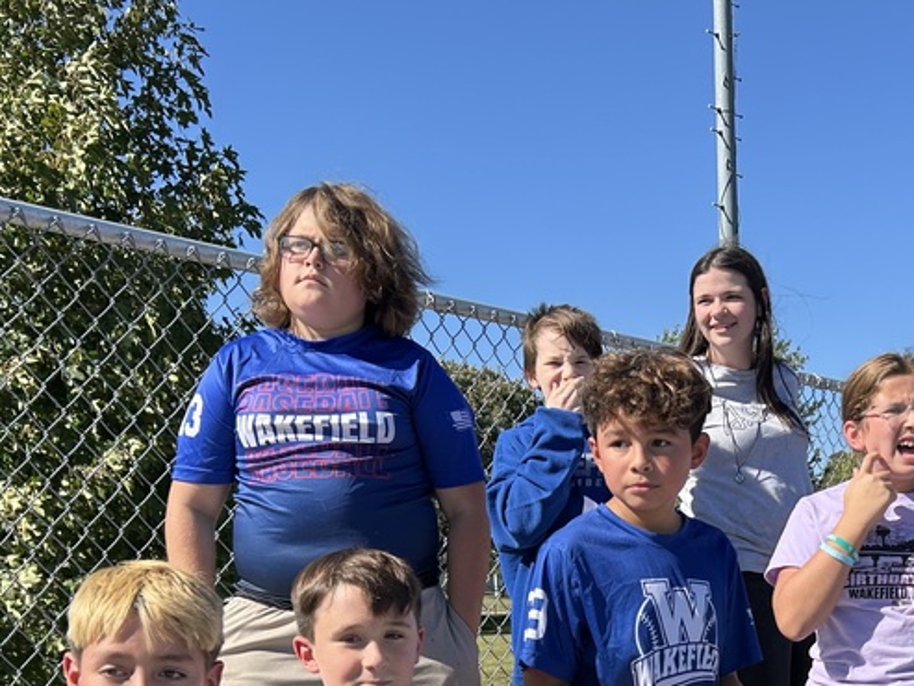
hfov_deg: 34.9
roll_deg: +2.8
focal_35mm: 54
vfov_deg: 25.7
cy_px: 690
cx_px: 671
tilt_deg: -3.0
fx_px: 1426
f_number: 1.5
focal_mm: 5.7
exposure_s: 1/2571
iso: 50
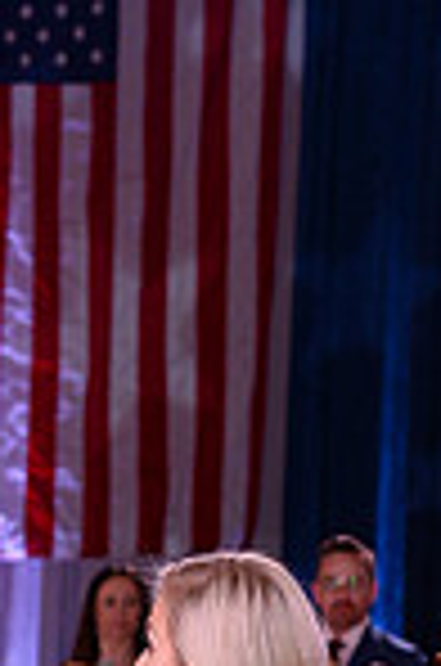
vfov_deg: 6.1
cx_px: -56
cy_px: 1233
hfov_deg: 4.1
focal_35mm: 333
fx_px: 6147
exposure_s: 1/250
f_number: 5
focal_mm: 85
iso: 1600
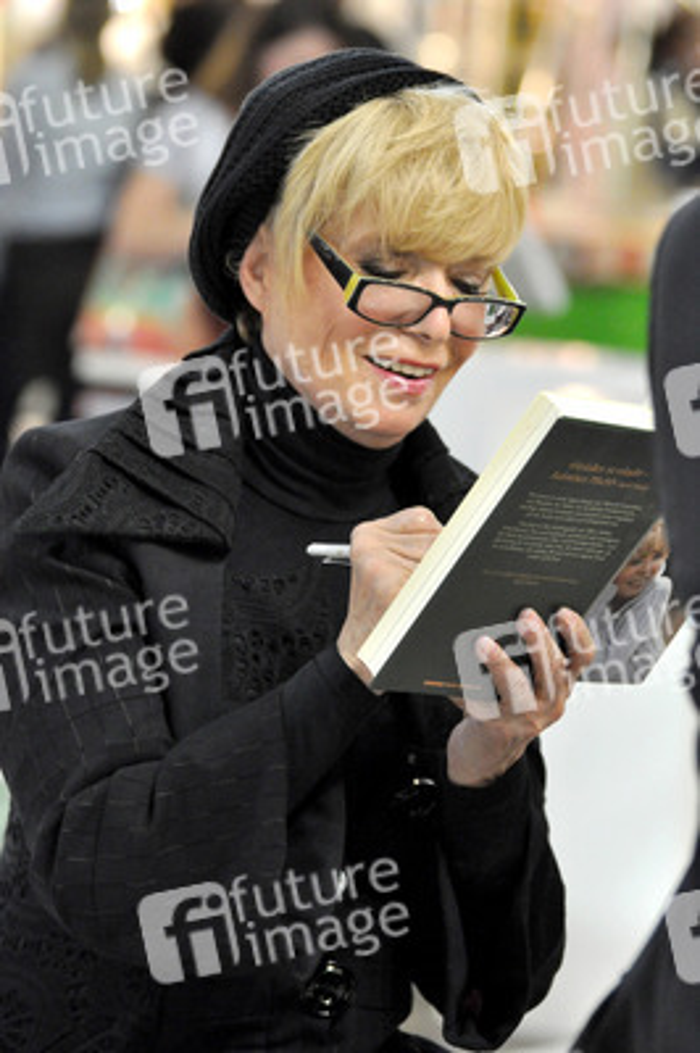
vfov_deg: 11.0
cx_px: 350
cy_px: 526
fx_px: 5478
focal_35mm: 188
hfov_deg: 7.3
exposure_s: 1/160
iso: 2500
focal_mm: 125
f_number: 5.6
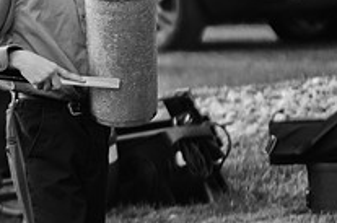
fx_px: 7855
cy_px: -8
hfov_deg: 2.5
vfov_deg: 1.6
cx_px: 85
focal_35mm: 841
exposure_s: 1/400
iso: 400
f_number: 5.6
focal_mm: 200
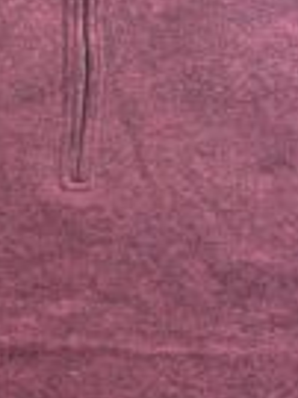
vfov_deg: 18.8
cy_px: 338
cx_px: 38
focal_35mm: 103
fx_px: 1184
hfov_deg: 14.2
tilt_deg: -68.0
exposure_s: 1/33
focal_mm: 5.7
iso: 400
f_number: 1.5
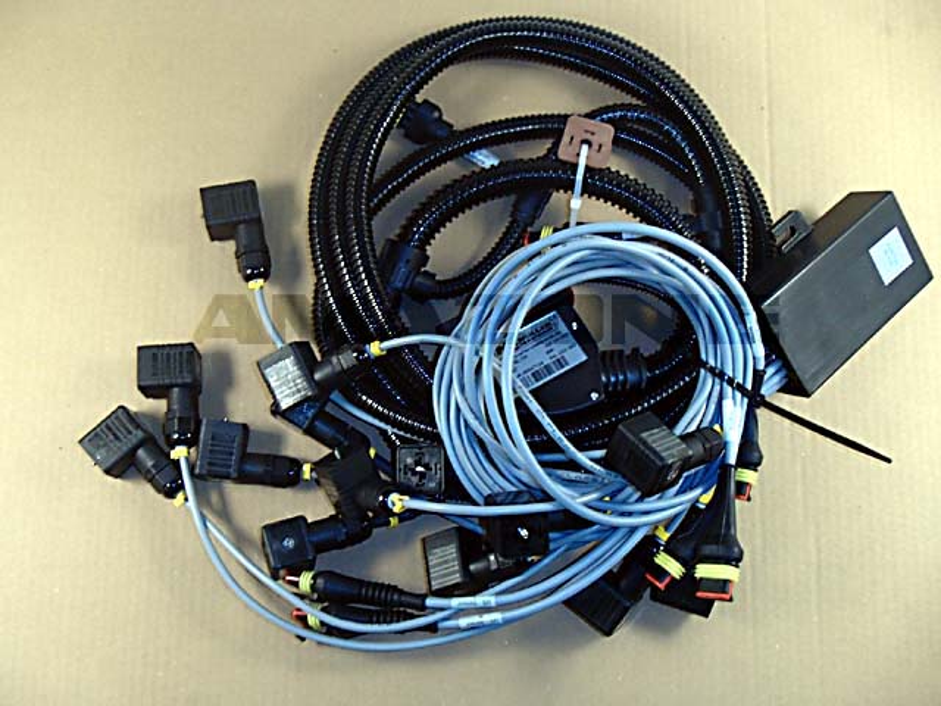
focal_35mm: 46
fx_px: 1250
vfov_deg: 31.5
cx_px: 470
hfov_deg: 41.2
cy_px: 353
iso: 400
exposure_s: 1/50
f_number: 4.9
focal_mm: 8.25
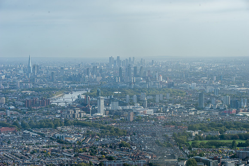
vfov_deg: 12.2
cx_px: 124
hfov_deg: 18.3
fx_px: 774
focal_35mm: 112
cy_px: 83
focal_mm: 112
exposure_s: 1/250
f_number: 10
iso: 200
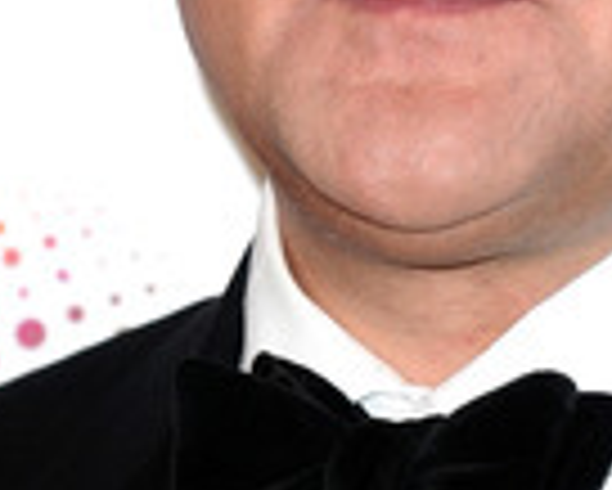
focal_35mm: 560
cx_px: 497
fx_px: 10157
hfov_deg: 3.4
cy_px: -4
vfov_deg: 2.8
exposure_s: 1/200
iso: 320
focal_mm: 135
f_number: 4.5
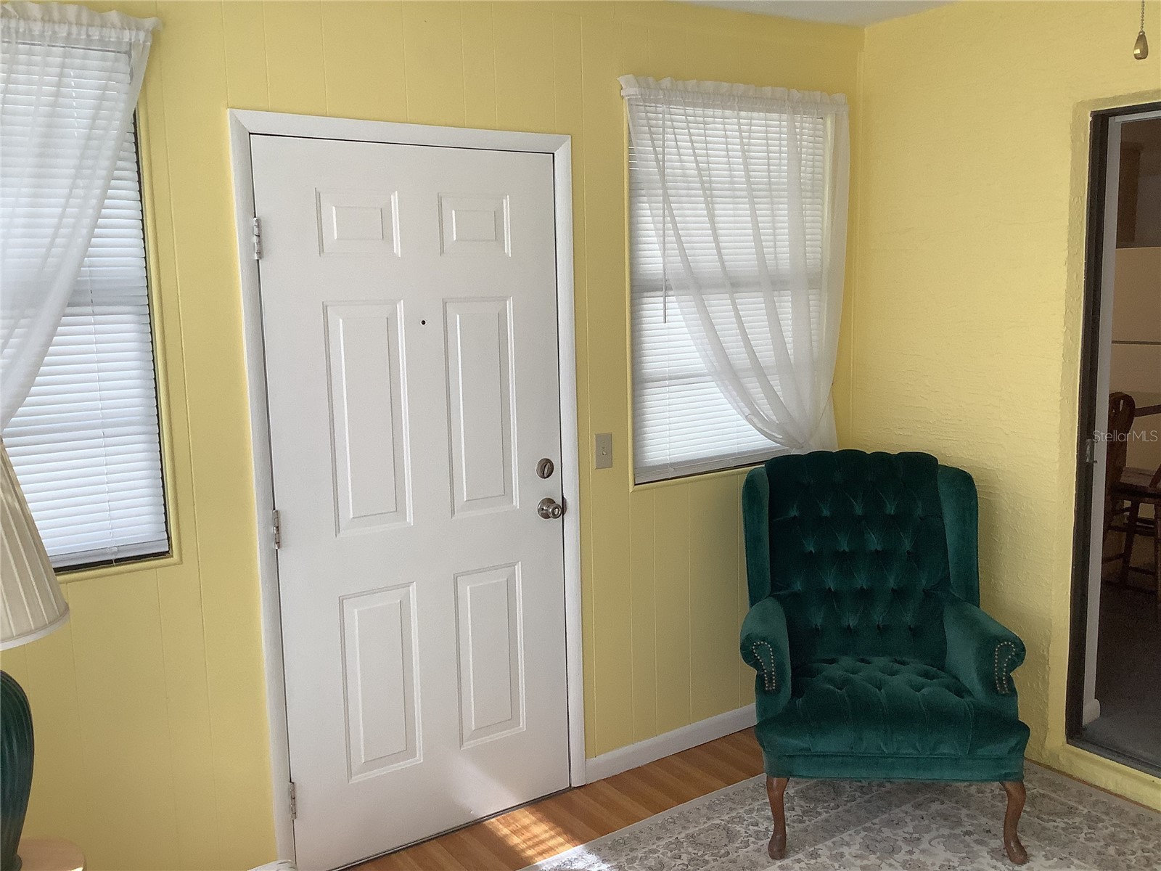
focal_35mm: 31
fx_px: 1040
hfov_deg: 58.4
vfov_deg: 45.4
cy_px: 436
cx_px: 580
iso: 64
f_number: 2.4
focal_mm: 3.3
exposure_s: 1/120
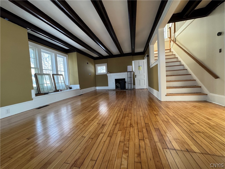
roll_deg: +2.9
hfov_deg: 102.1
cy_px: 84
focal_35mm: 14
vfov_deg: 85.7
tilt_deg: -1.8
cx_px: 112
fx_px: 91
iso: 400
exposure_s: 1/60
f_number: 2.2
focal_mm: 2.22
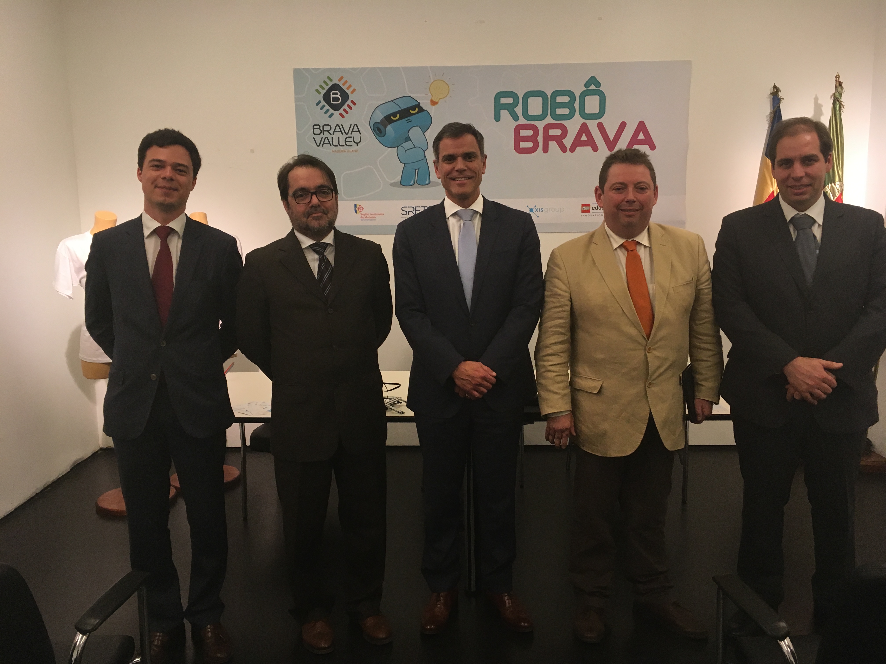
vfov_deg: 48.2
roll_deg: +0.7
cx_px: 443
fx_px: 742
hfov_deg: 61.7
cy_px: 332
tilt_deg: -9.9
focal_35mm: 29
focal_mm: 4.15
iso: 100
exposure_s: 1/33
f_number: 2.2
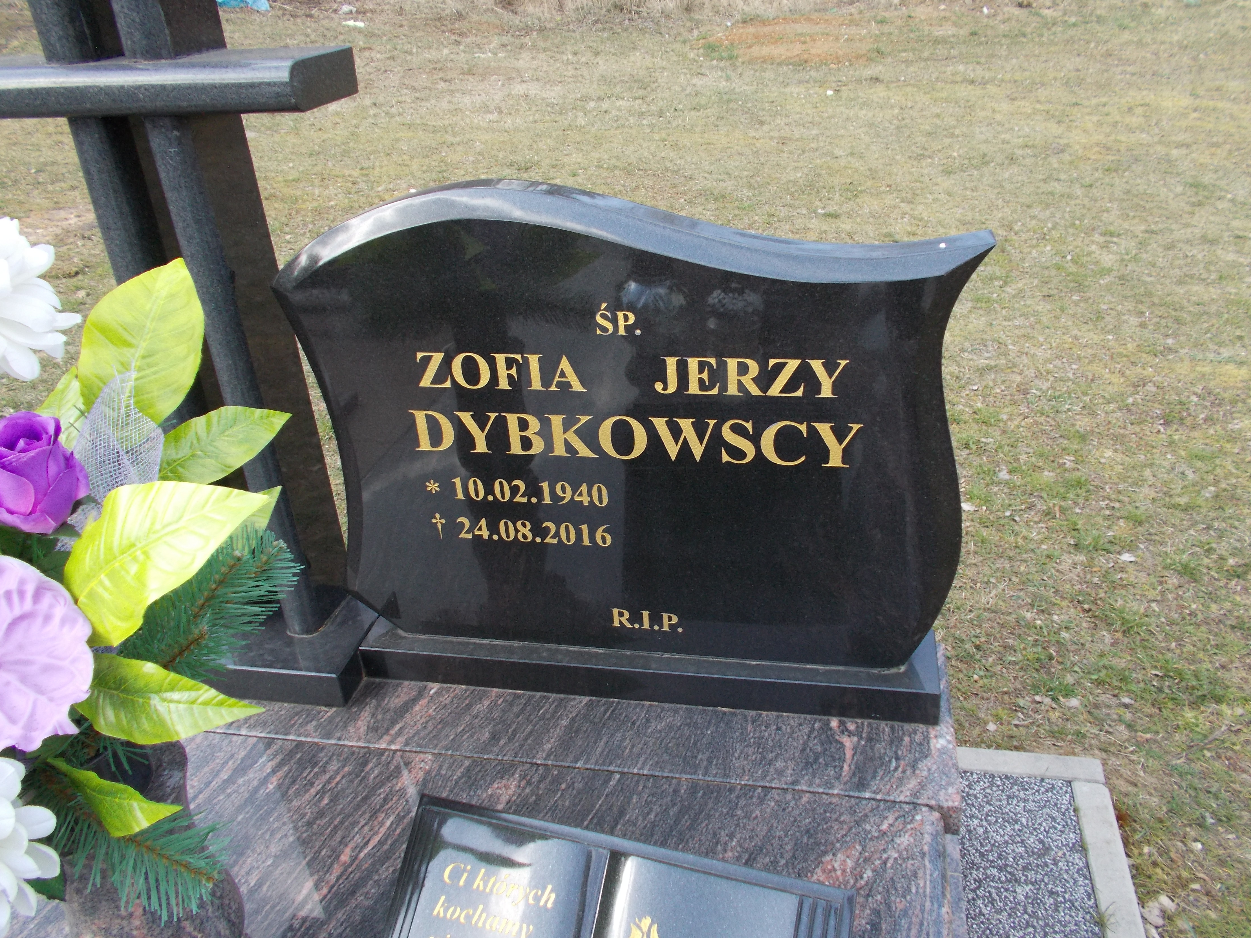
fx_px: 976
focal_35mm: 27
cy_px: 458
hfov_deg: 65.3
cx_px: 639
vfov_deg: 51.4
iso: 160
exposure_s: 1/250
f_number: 3.2
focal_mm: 4.6
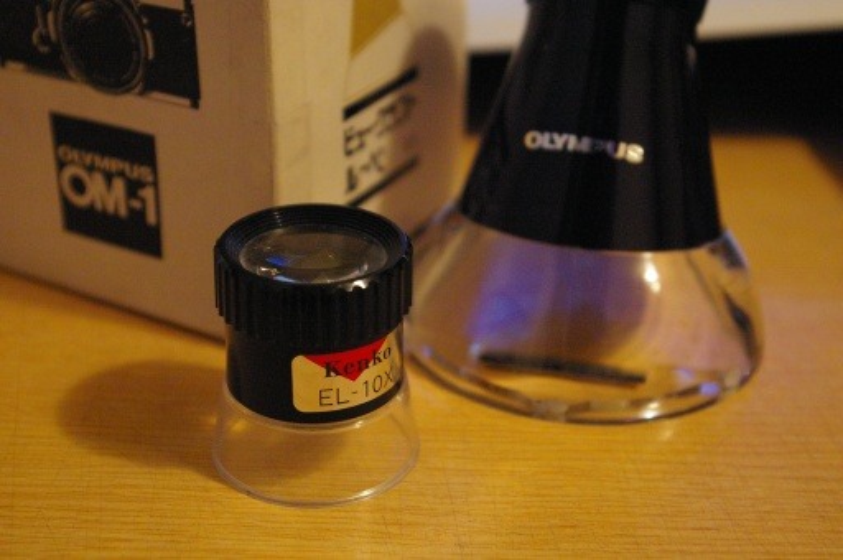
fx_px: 1333
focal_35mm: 57
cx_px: 422
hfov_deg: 35.1
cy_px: 280
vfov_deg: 23.7
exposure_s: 1/4
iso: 1600
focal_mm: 38
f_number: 5.6
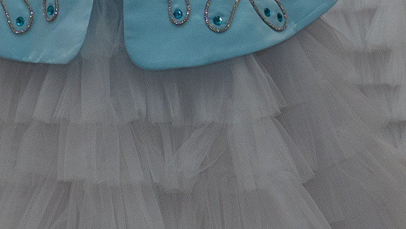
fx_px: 2078
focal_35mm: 193
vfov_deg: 6.2
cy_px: -157
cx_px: 194
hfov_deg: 11.2
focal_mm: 28
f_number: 3.5
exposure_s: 1/200
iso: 800
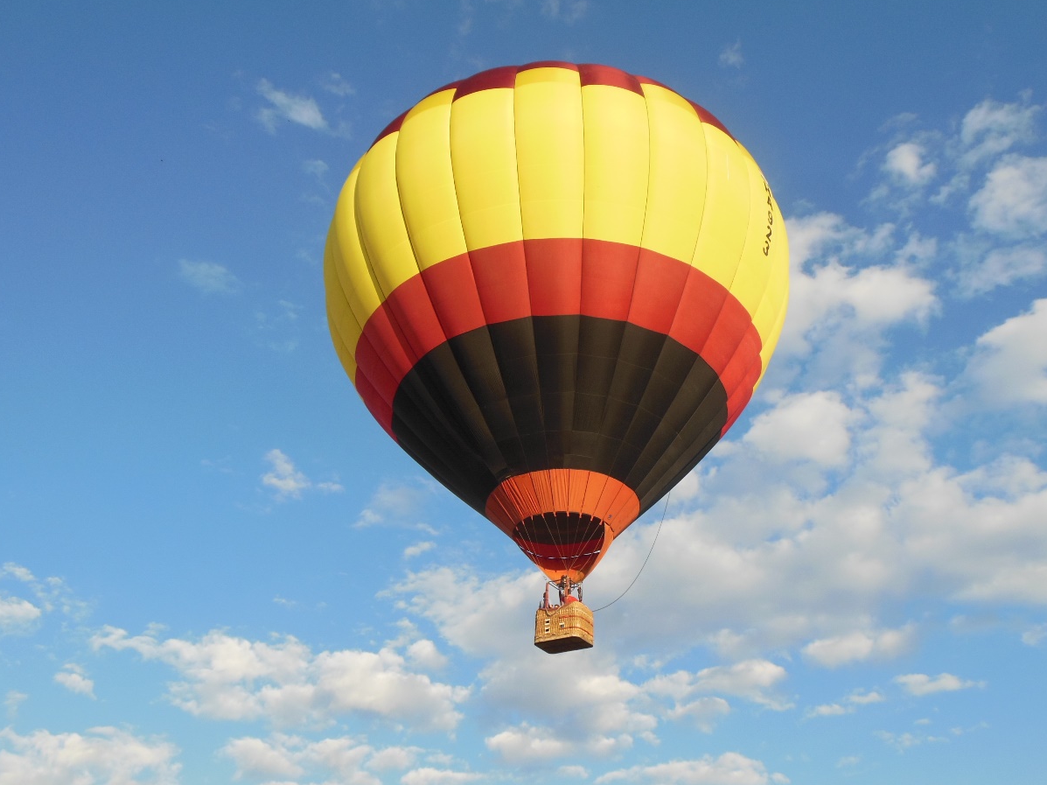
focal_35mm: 36
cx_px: 562
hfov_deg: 51.3
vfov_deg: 39.6
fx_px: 1089
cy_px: 387
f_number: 3.5
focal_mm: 6
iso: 125
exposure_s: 1/800
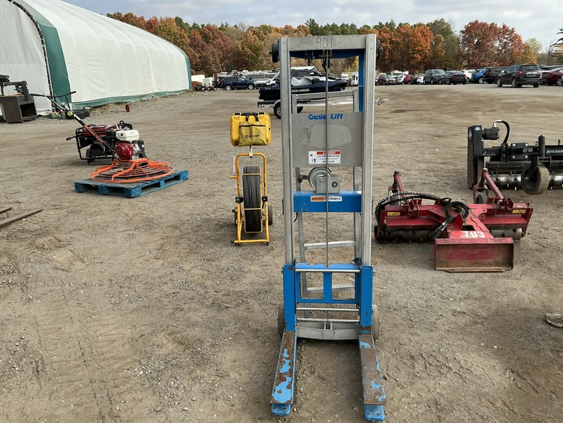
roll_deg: +0.8
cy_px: 212
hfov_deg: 63.4
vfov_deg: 49.8
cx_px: 282
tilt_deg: -16.0
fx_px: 456
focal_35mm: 28
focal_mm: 3
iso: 25
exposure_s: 1/1035
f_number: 1.8
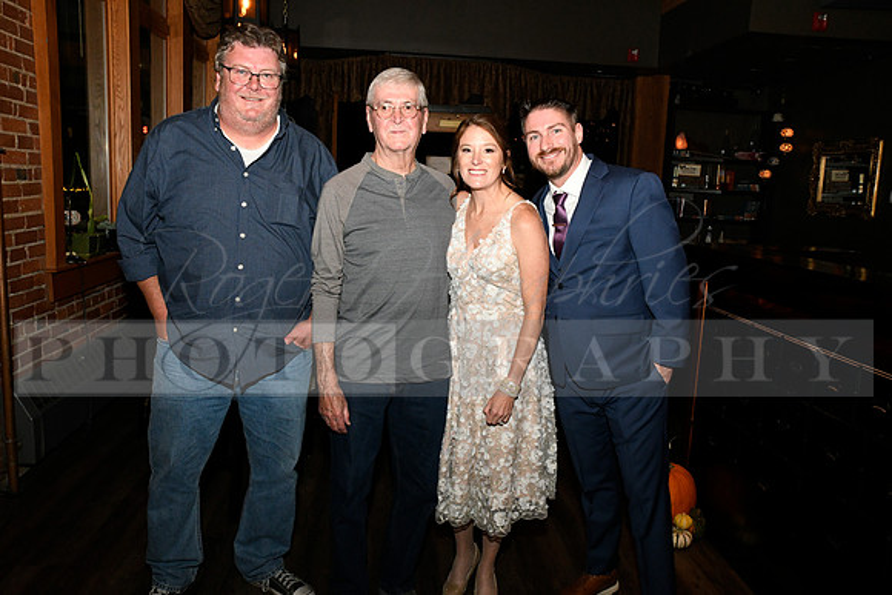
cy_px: 298
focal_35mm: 29
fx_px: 719
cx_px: 446
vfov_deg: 45.0
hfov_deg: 63.6
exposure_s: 1/60
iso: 6400
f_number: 11
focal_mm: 29
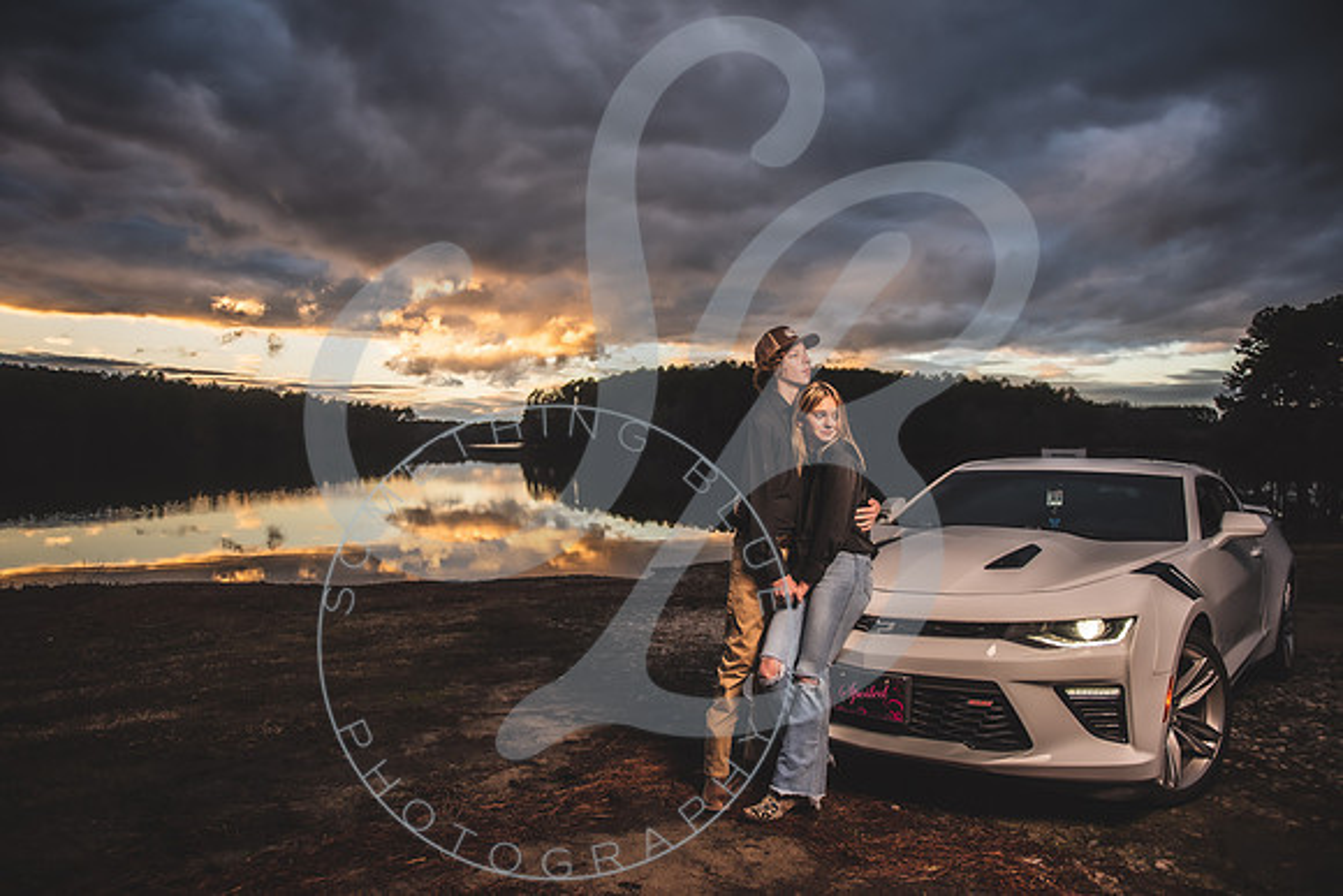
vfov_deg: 51.4
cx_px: 657
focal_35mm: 25
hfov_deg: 71.6
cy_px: 448
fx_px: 930
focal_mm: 24
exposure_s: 1/500
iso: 100
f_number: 2.8
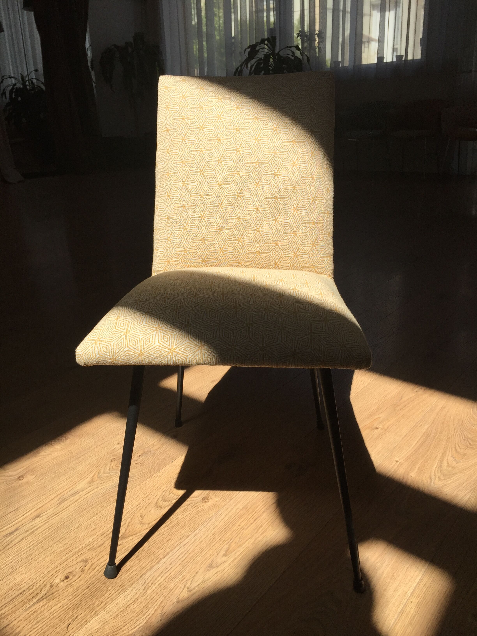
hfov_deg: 48.2
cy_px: 318
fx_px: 533
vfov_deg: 61.7
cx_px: 238
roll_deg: +2.0
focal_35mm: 29
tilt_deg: -17.7
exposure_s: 1/1199
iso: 32
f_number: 2.2
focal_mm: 4.15
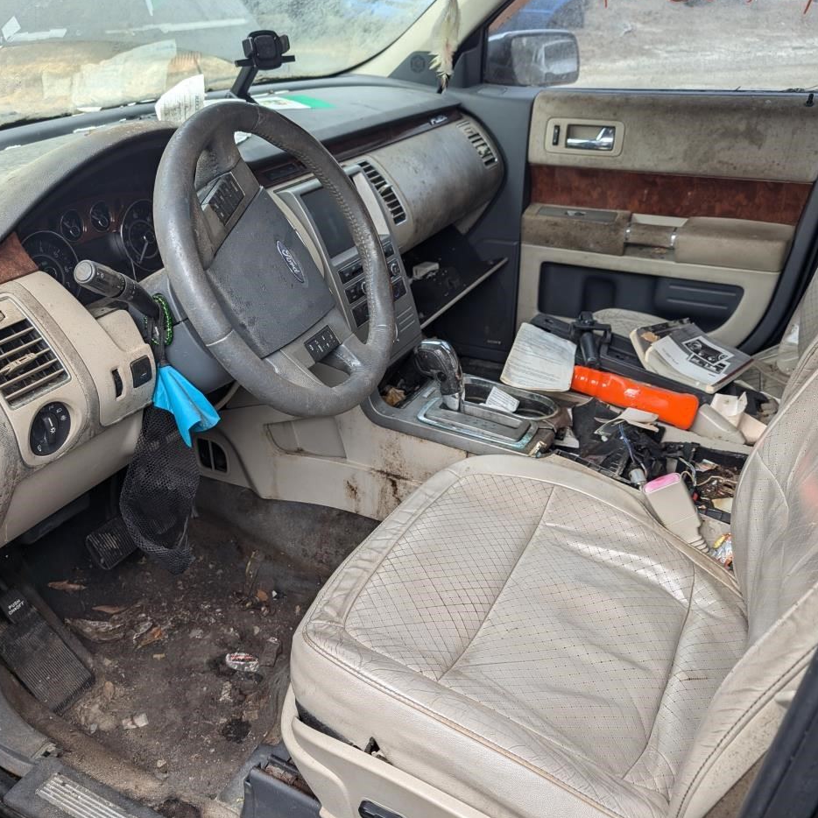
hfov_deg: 55.5
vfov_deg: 55.6
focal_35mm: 29
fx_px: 775
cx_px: 369
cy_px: 401
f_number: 1.68
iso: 24
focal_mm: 6.9
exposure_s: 1/173
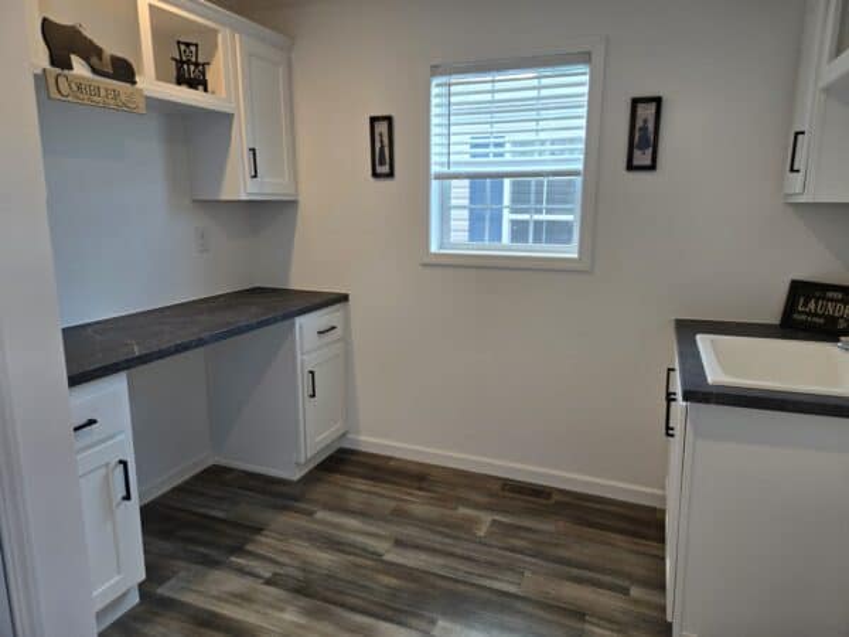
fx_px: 564
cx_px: 424
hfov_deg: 73.9
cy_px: 318
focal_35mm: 23
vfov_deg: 58.9
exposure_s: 1/120
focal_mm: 5.4
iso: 64
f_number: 1.8
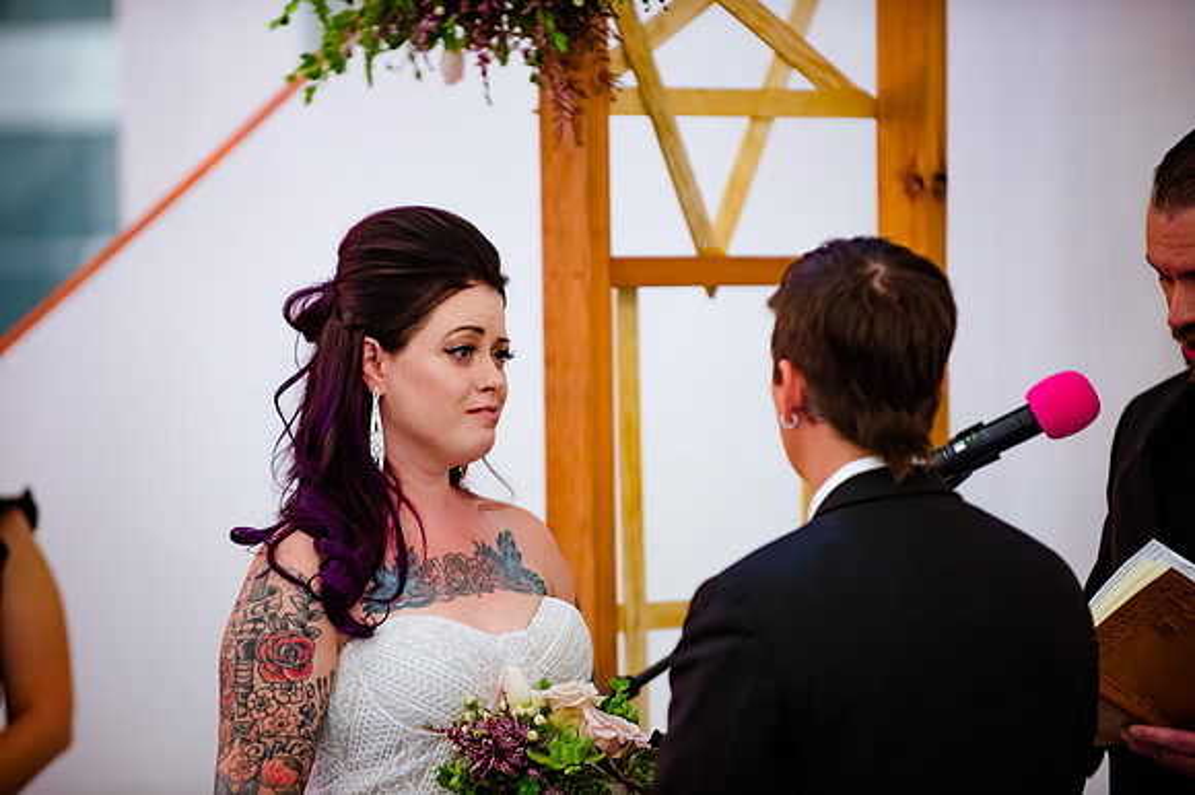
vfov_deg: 6.9
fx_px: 6635
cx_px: 598
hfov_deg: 10.3
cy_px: 398
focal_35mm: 200
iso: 2500
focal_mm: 200
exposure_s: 1/160
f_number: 2.8
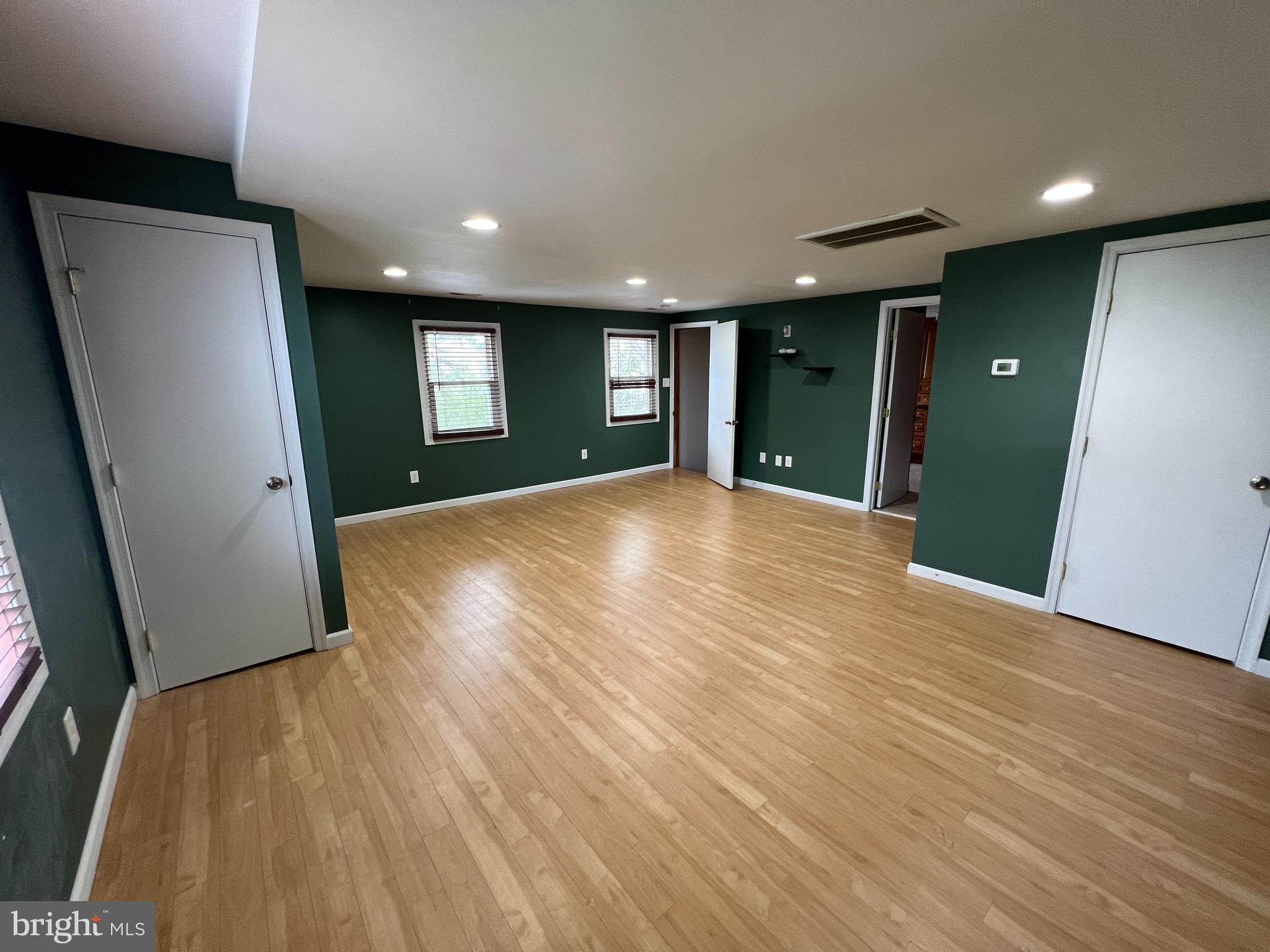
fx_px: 477
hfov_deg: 106.2
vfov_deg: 89.9
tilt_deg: -11.5
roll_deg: +0.2
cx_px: 635
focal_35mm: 13
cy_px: 476
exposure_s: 1/60
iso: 200
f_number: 1.8
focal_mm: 1.57
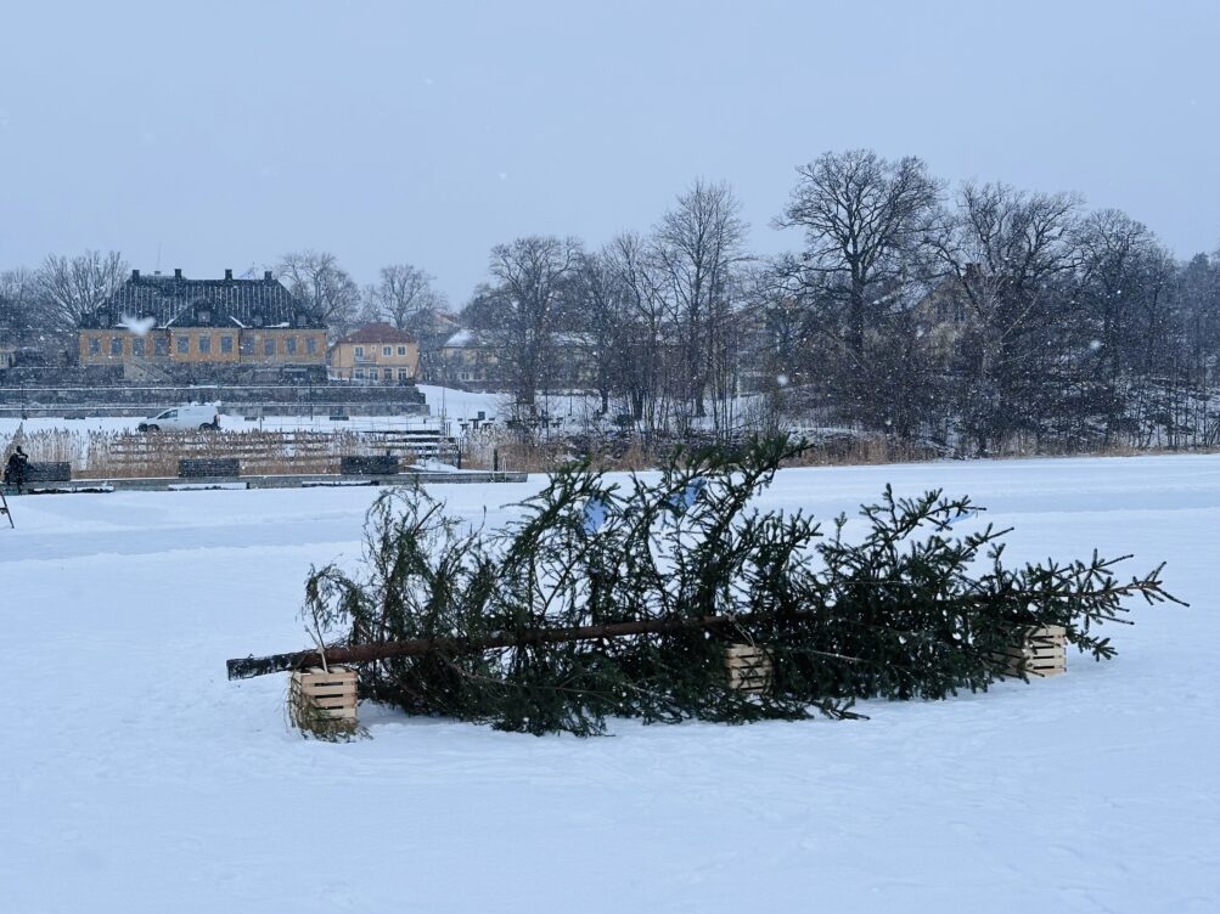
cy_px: 464
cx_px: 603
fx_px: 1727
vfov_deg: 29.7
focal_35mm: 49
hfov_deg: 38.9
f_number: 1.78
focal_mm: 6.86
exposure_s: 1/1395
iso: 64
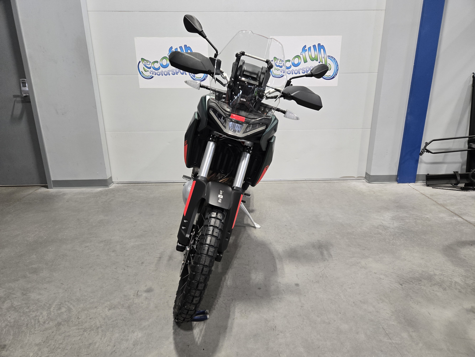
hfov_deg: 73.9
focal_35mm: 23
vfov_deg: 58.9
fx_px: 316
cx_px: 238
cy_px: 178
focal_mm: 5.4
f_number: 1.8
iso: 250
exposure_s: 1/120
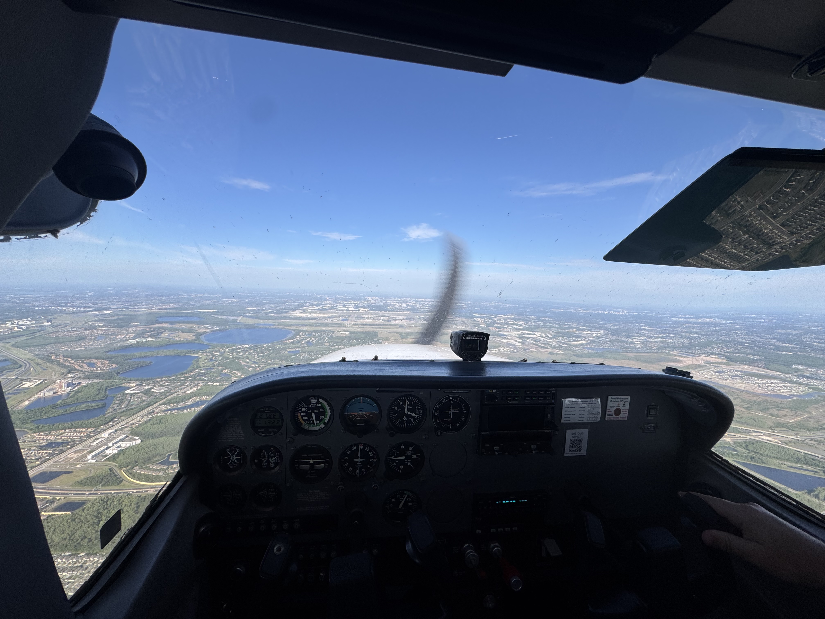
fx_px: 334
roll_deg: -2.9
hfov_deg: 102.1
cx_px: 412
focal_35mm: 14
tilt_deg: -4.1
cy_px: 310
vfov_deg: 85.7
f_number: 2.2
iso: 40
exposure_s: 1/1600
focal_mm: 2.22
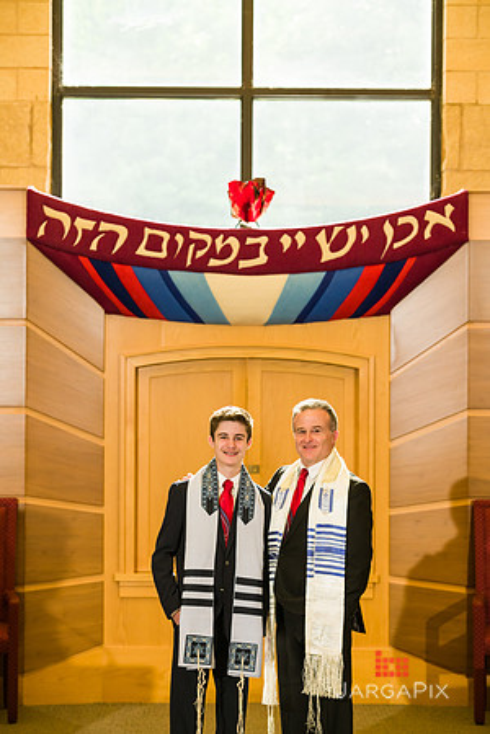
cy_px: 367
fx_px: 2286
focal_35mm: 112
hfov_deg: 12.2
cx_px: 245
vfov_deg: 18.3
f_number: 5.6
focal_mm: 112
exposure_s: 1/200
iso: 640
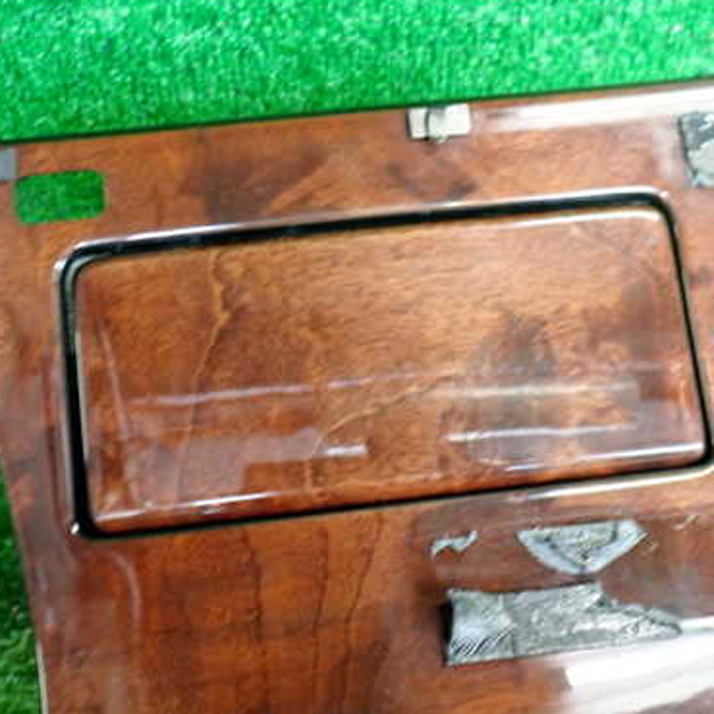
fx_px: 1003
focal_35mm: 43
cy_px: 332
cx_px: 367
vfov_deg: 39.1
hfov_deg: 39.2
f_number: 2.3
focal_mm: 5.4
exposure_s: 1/30
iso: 400
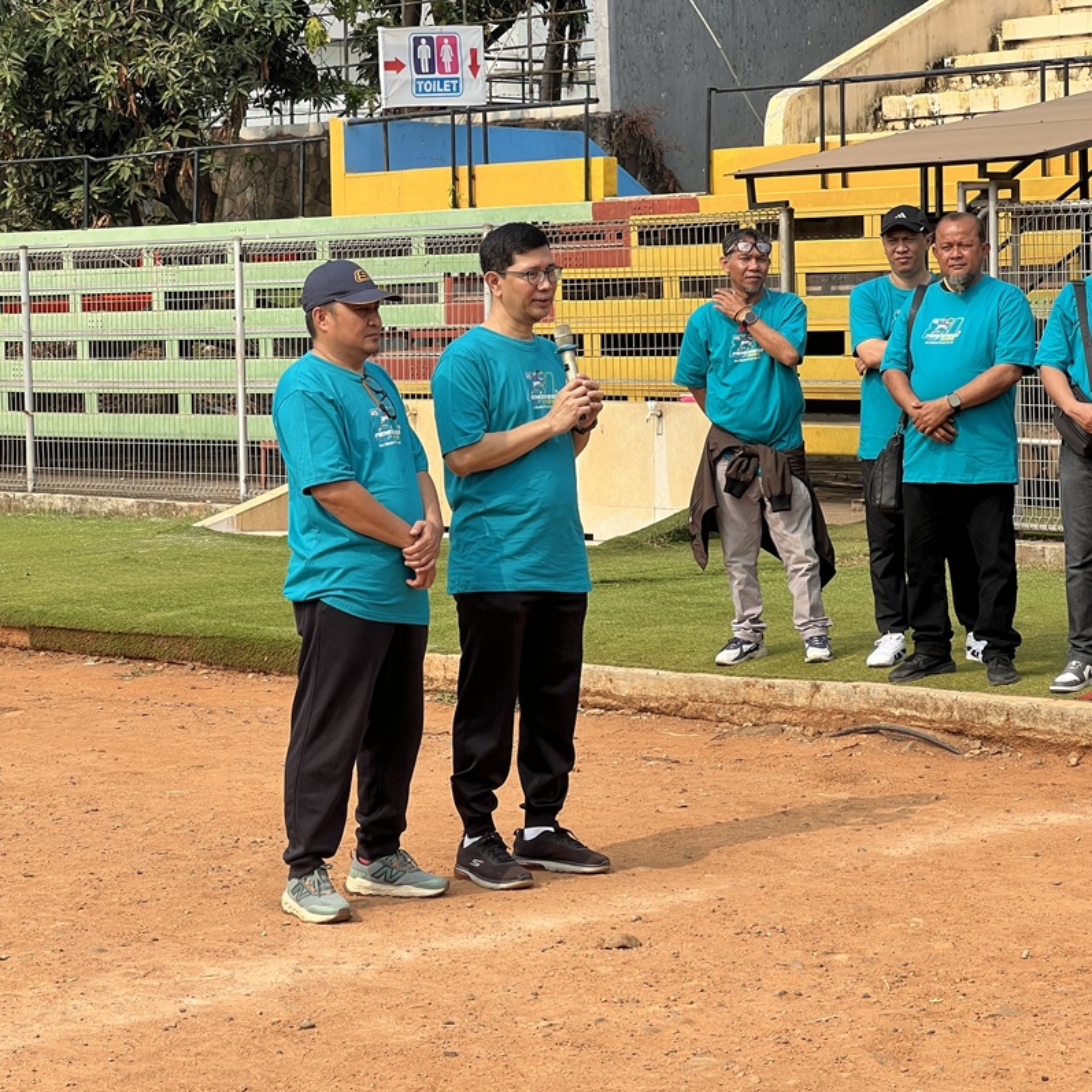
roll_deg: +1.4
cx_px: 545
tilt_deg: -1.7
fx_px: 3248
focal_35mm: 91
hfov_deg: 19.1
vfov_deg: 19.1
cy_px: 512
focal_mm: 9
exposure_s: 1/492
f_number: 2.8
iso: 32
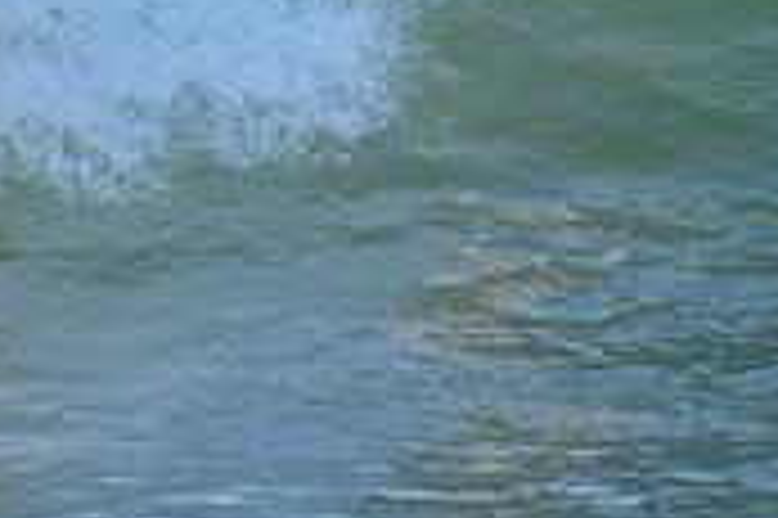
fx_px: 54451
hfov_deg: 0.8
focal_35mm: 2522
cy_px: -164
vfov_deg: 0.5
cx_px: -108
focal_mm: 500
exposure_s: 1/1250
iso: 800
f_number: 5.6
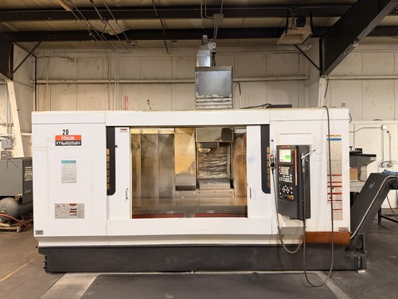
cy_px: 150
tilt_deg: -0.6
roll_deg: +1.2
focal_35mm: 24
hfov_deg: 71.6
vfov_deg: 56.8
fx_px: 276
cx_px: 199
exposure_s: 1/60
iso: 200
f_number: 1.78
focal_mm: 6.76
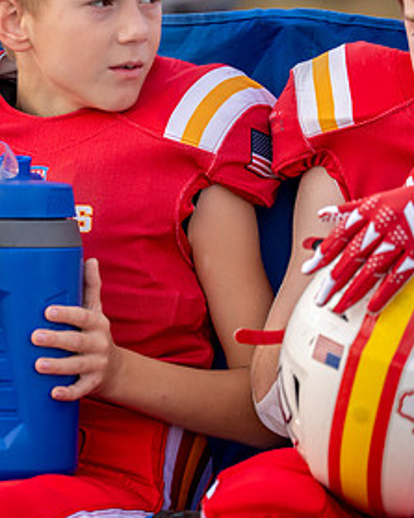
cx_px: 44
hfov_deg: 3.5
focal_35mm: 439
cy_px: 108
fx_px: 6727
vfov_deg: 4.4
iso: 400
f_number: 2.8
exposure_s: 1/2500
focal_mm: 178
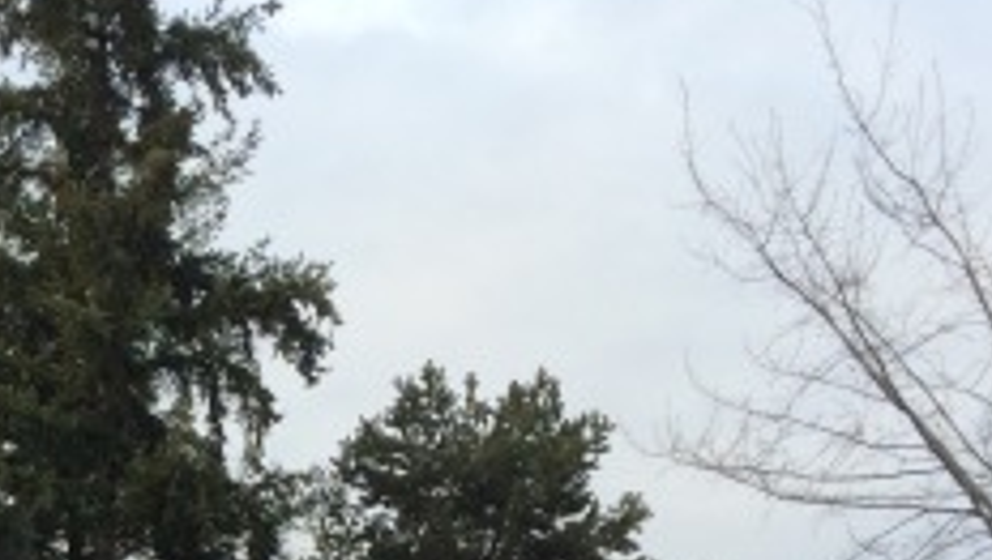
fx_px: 2291
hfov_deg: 22.0
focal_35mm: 87
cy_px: 893
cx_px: -286
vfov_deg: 13.0
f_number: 2.2
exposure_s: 1/191
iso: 32
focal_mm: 4.15
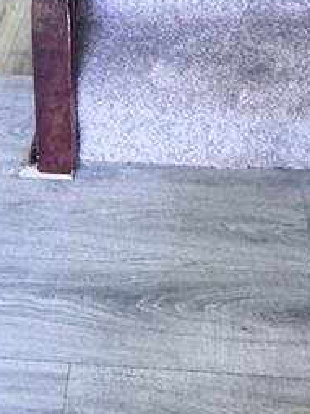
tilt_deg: -15.3
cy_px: -245
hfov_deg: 22.2
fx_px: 789
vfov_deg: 22.6
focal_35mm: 66
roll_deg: +0.4
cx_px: 138
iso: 400
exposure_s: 1/60
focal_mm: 2.22
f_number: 2.2
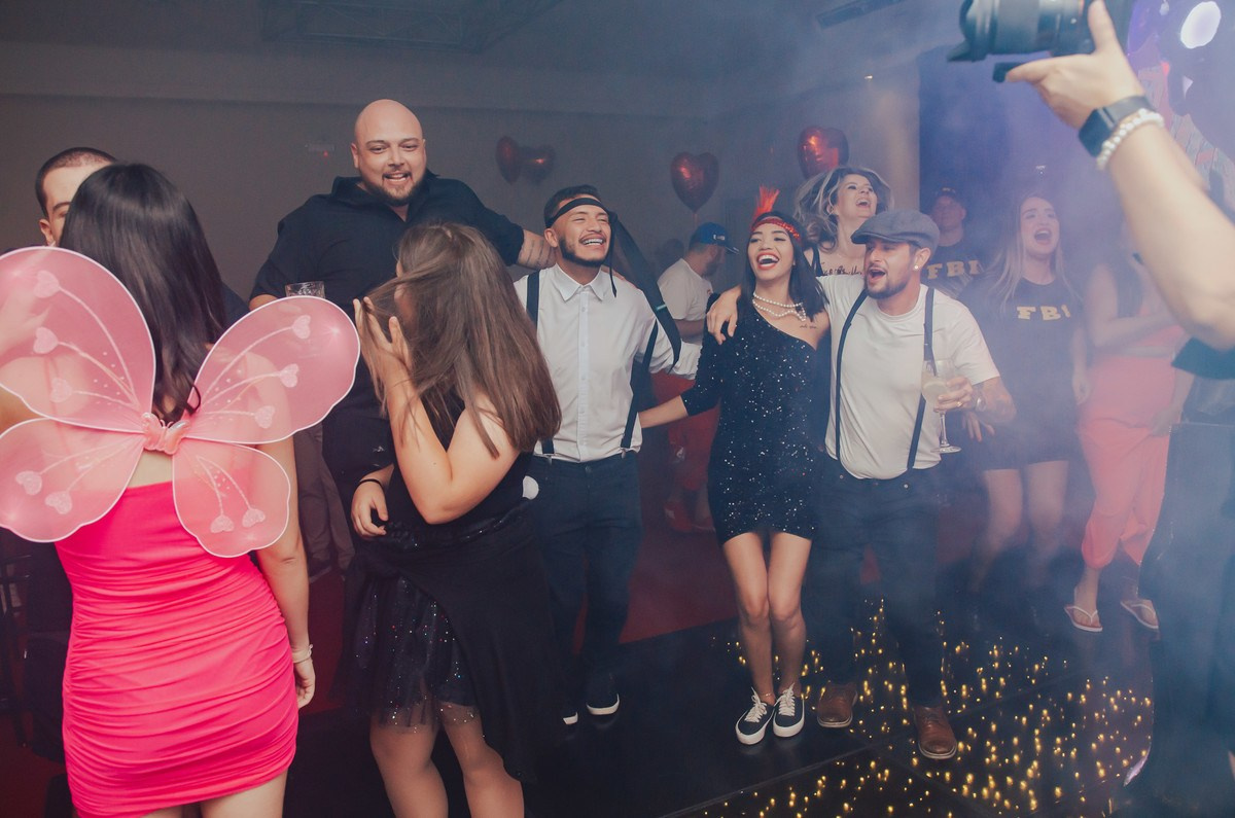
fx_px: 924
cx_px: 618
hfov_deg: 67.5
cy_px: 409
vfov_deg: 47.7
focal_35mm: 27
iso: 500
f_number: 2.5
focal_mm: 18
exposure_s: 1/250
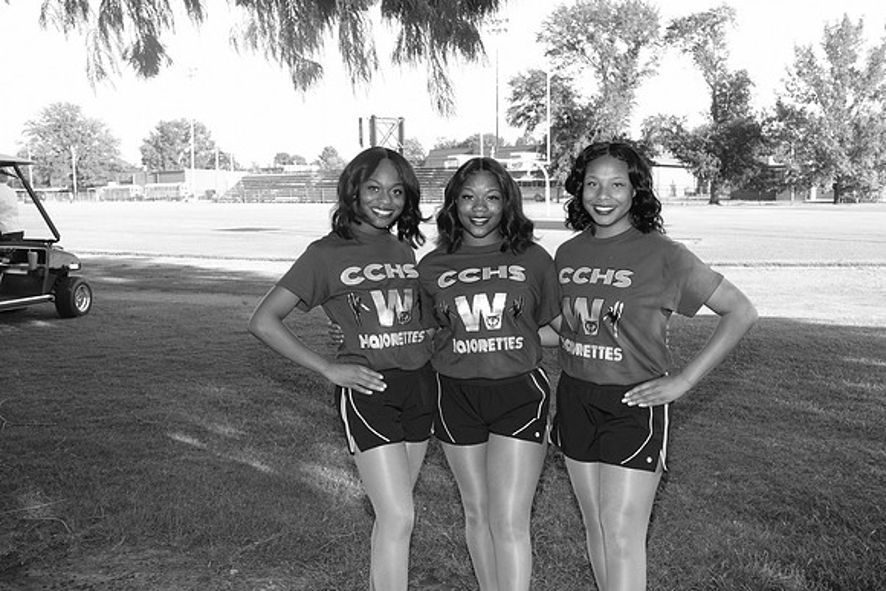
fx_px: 862
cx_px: 443
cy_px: 296
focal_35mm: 35
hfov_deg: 54.4
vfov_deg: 37.9
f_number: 4
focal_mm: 23
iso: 200
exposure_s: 1/250
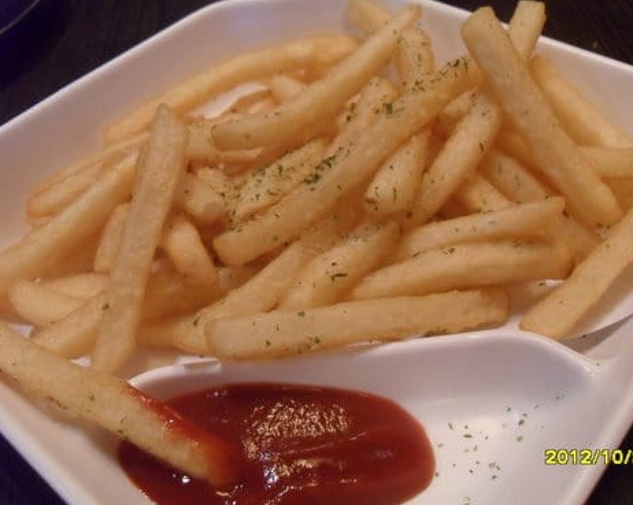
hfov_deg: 49.1
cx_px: 340
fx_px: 693
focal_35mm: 37
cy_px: 250
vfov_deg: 40.1
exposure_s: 1/30
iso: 400
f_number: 2.8
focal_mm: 6.2
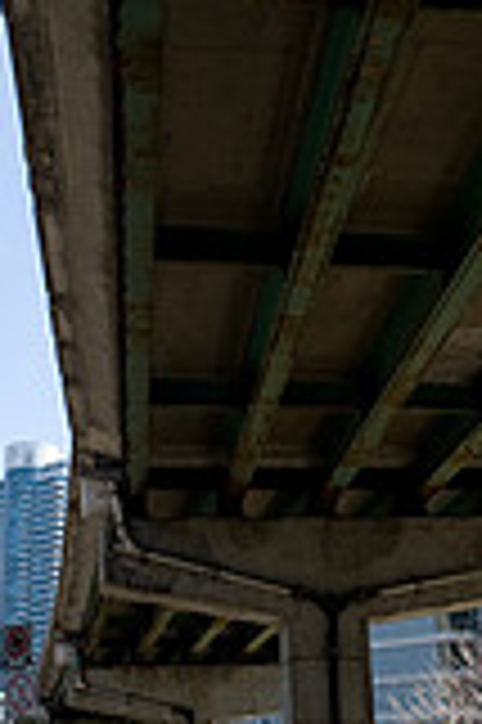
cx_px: 196
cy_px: 472
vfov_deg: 35.4
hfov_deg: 24.1
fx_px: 1127
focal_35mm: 56
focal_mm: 20
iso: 200
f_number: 5.6
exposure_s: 1/1000
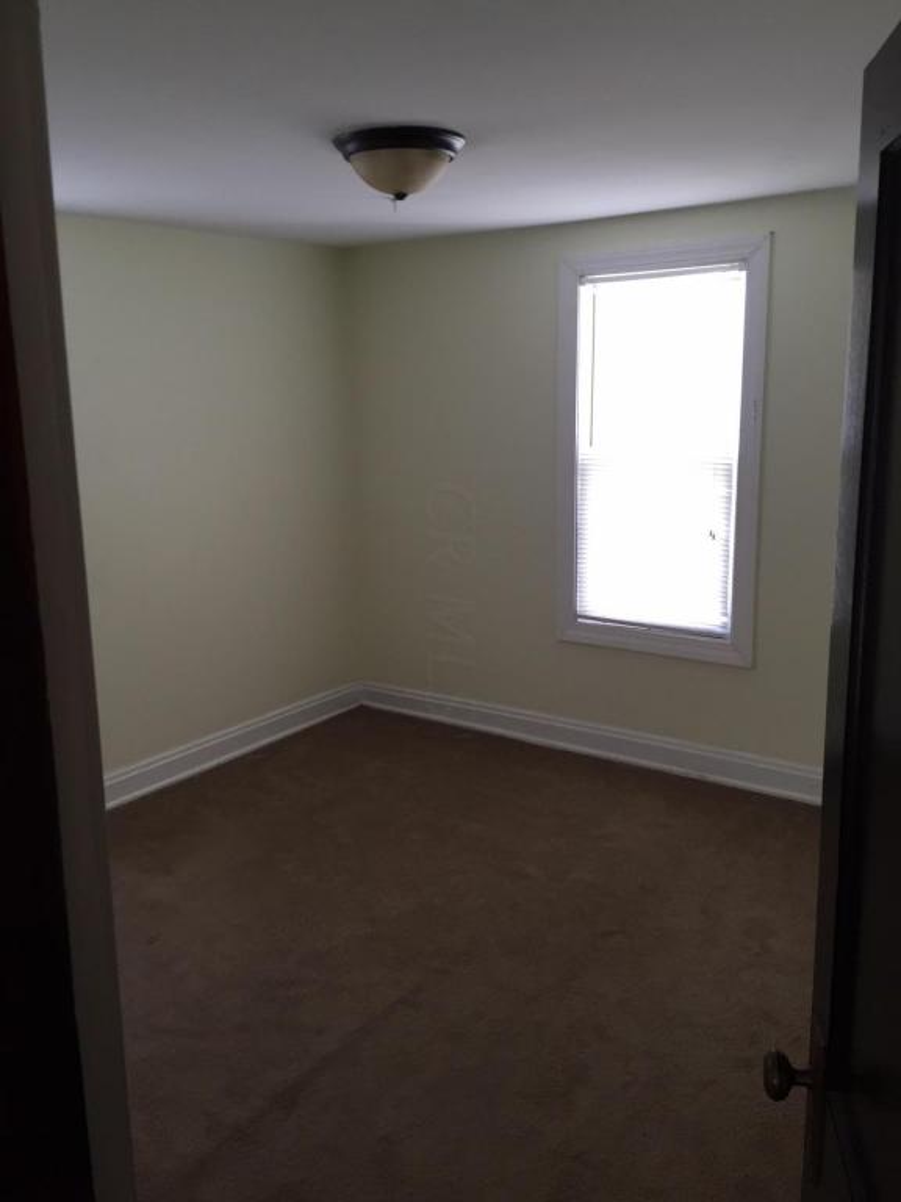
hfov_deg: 48.2
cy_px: 601
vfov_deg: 61.7
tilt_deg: -14.2
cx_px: 450
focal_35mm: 29
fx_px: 1006
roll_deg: +1.2
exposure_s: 1/30
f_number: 2.2
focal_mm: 4.15
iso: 32
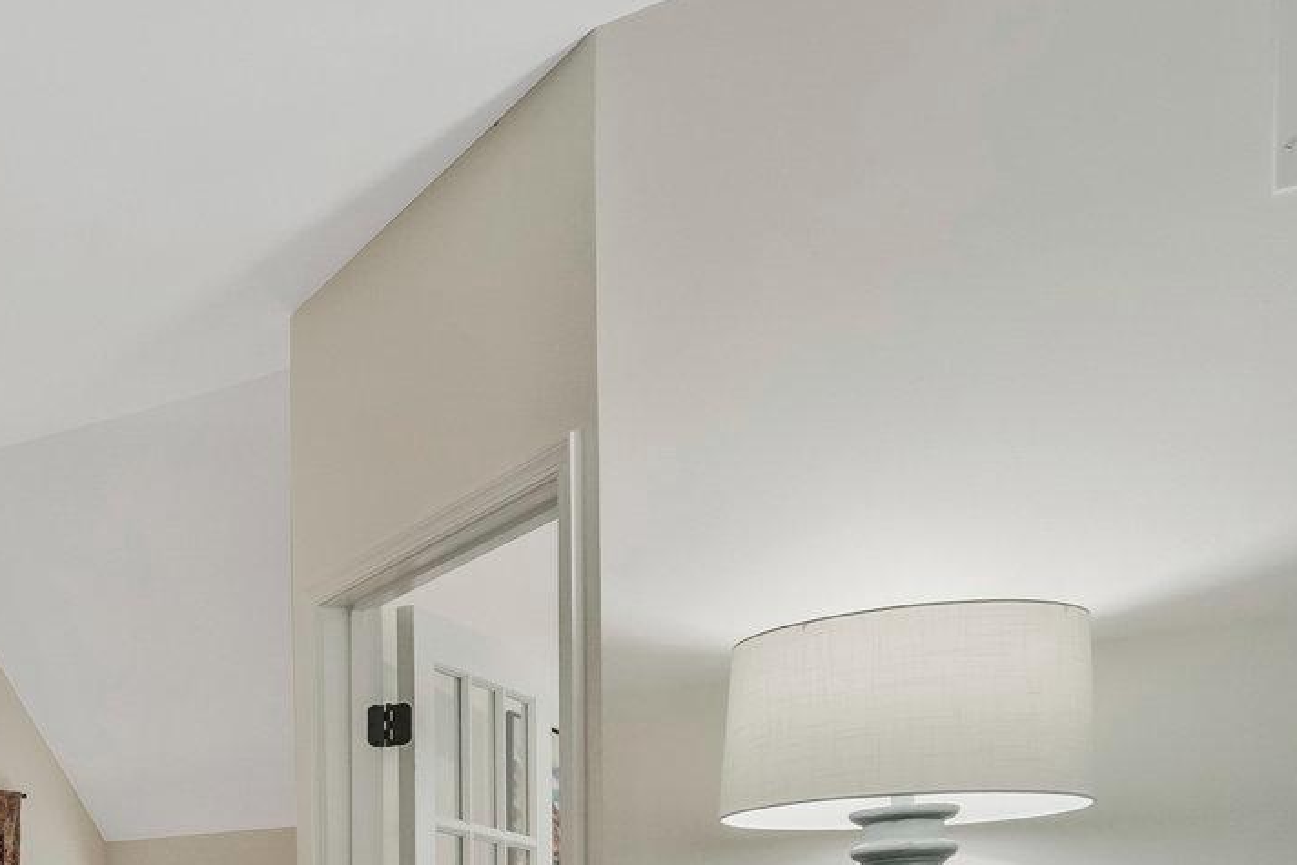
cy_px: 1033
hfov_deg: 29.8
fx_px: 1658
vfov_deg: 26.1
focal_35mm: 46
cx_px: -548
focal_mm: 16
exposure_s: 1/40
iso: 800
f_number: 8
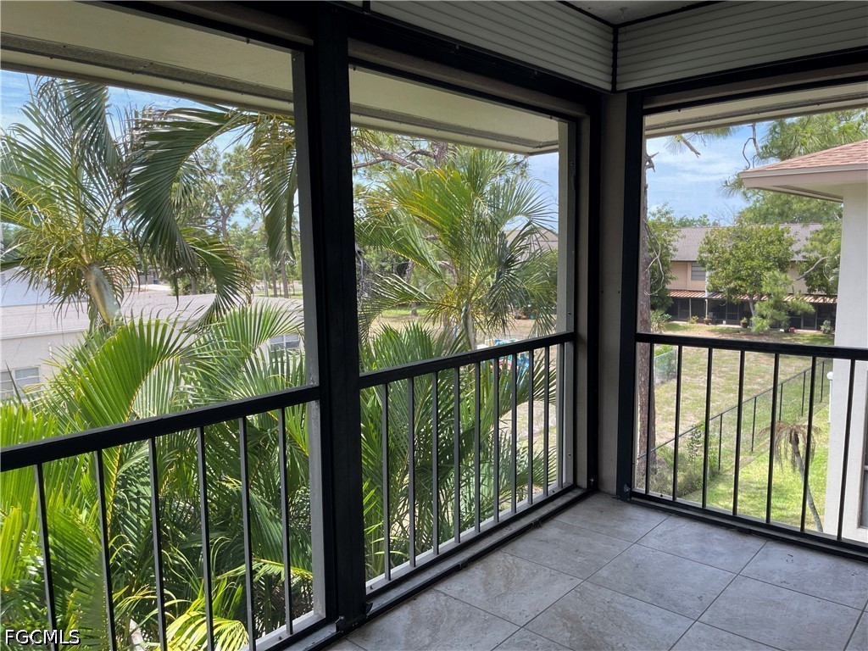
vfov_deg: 54.9
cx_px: 434
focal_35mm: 25
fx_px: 627
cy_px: 326
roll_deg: +0.5
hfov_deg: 69.4
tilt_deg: -7.8
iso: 32
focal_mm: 5.1
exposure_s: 1/543
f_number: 1.6
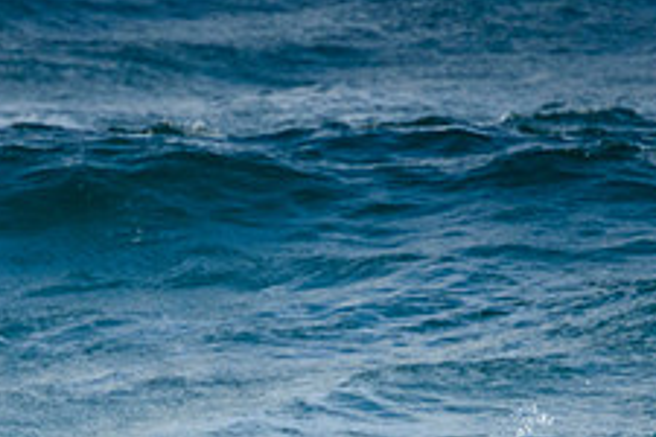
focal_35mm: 2064
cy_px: 561
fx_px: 37608
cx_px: 146
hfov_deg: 1.0
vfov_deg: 0.7
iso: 1400
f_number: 11
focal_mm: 800
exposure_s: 1/1600
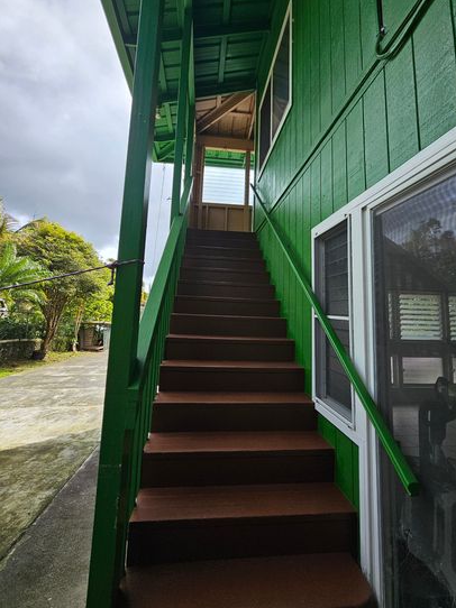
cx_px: 244
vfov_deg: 94.0
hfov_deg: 78.0
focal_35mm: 16
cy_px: 264
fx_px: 281
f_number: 2.2
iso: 50
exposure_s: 1/1033
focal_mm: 2.2
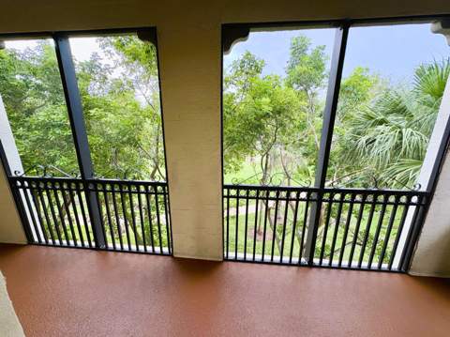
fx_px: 182
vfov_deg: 85.6
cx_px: 225
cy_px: 168
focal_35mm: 14
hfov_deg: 102.1
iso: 125
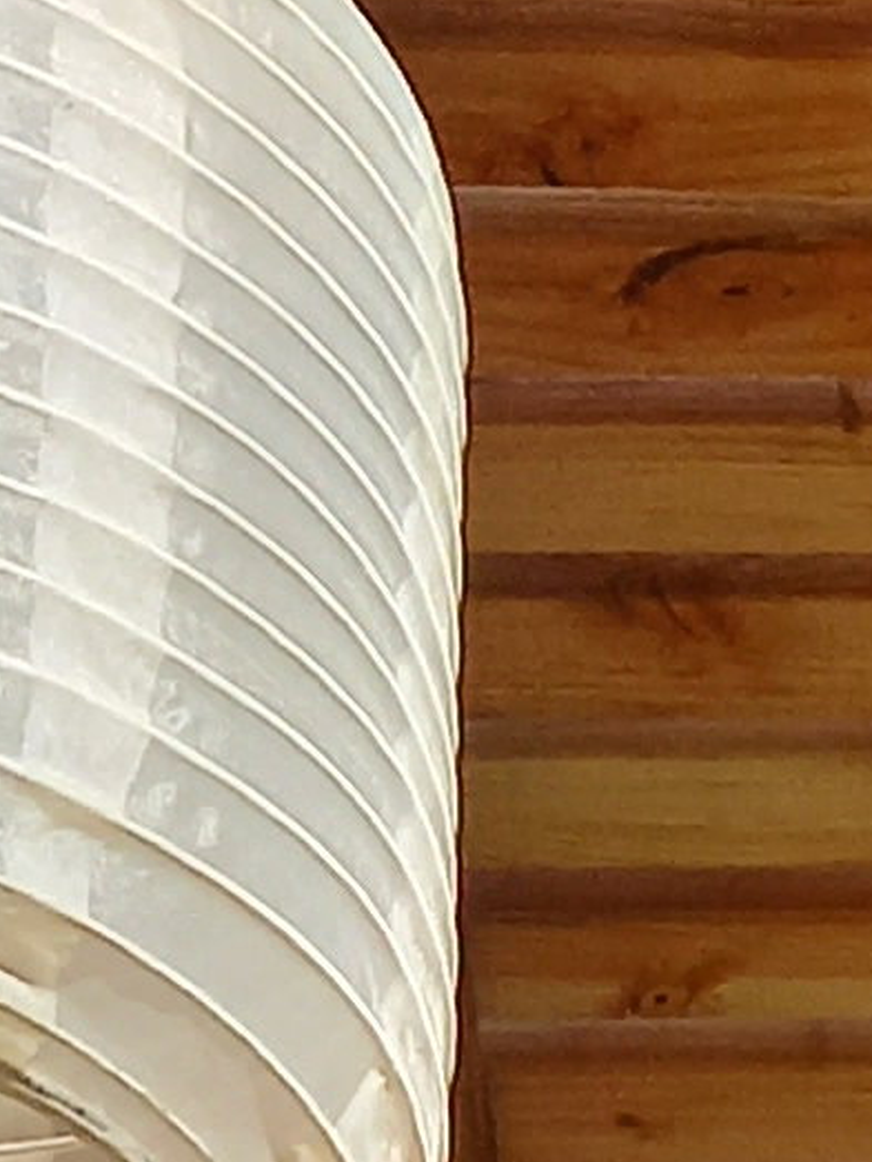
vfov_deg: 9.5
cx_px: 2245
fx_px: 6415
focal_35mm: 191
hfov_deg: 7.2
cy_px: 2546
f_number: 1.8
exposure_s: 1/782
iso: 50
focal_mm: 4.65
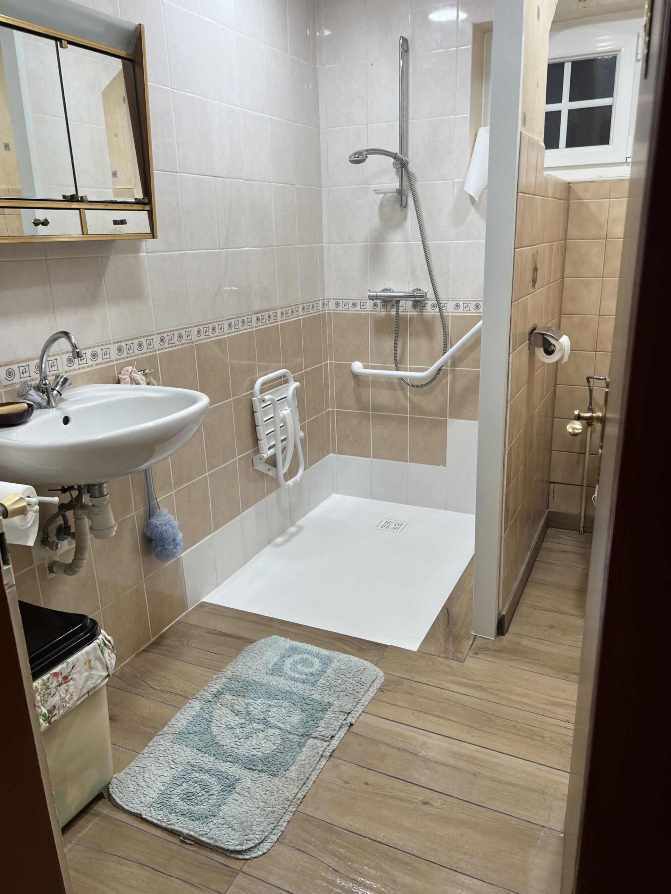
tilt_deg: -17.1
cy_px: 447
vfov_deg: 67.3
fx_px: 672
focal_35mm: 26
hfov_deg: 53.1
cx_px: 336
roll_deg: +0.8
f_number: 1.5
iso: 50
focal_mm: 5.7
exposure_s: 1/100
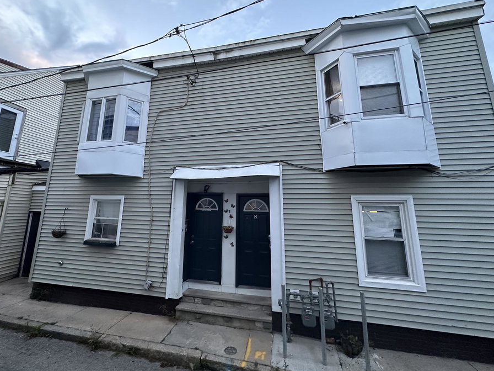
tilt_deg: +15.6
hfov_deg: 94.3
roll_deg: -1.2
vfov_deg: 77.8
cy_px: 163
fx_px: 228
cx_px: 225
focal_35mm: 16
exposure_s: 1/77
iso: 320
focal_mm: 2.22
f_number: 2.2
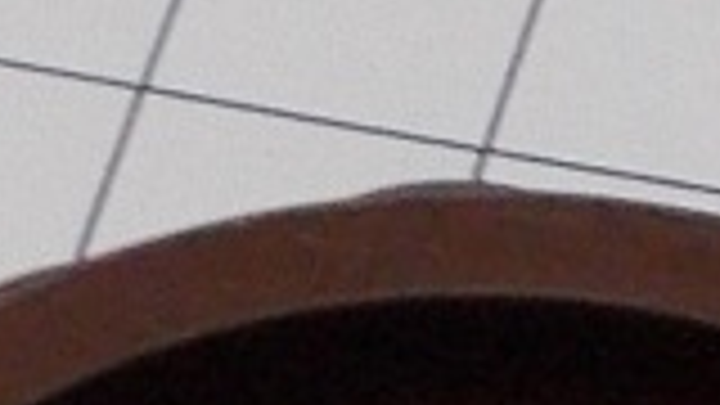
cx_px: 432
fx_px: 2157
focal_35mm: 113
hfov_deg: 18.9
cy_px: 1076
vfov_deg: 9.2
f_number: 3.2
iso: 125
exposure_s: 1/25
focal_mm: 4.6
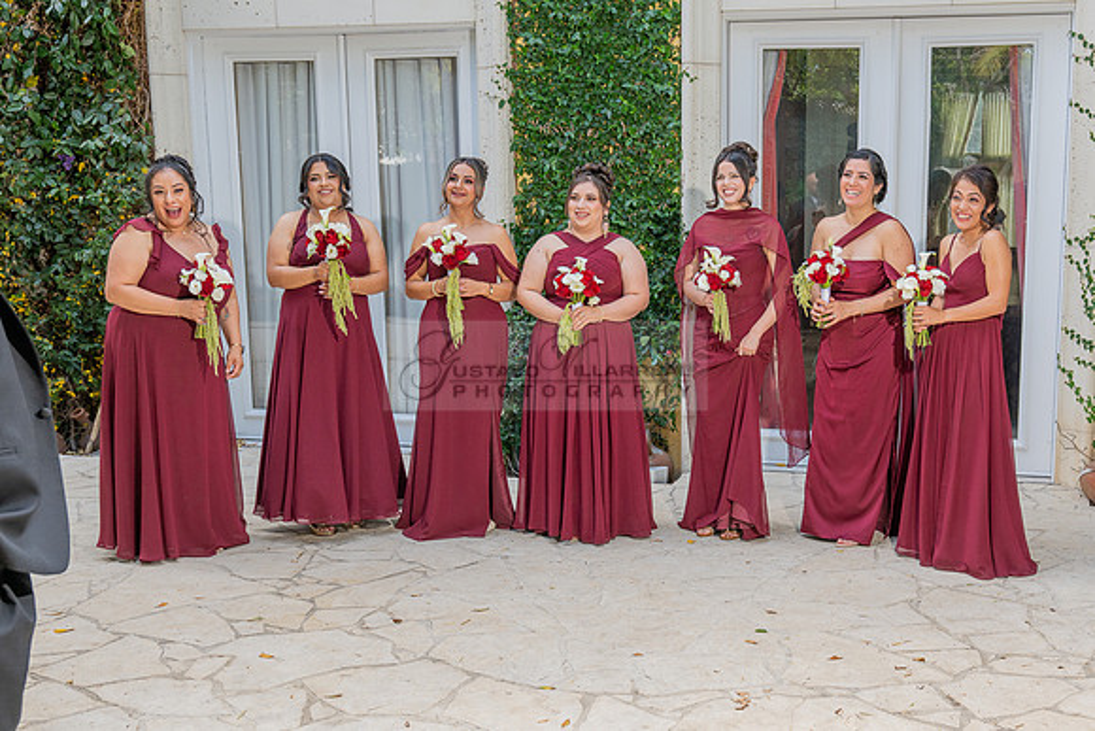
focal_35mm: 43
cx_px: 732
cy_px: 419
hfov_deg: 44.5
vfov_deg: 31.0
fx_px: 1316
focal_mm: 32
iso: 200
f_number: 5
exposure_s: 1/200
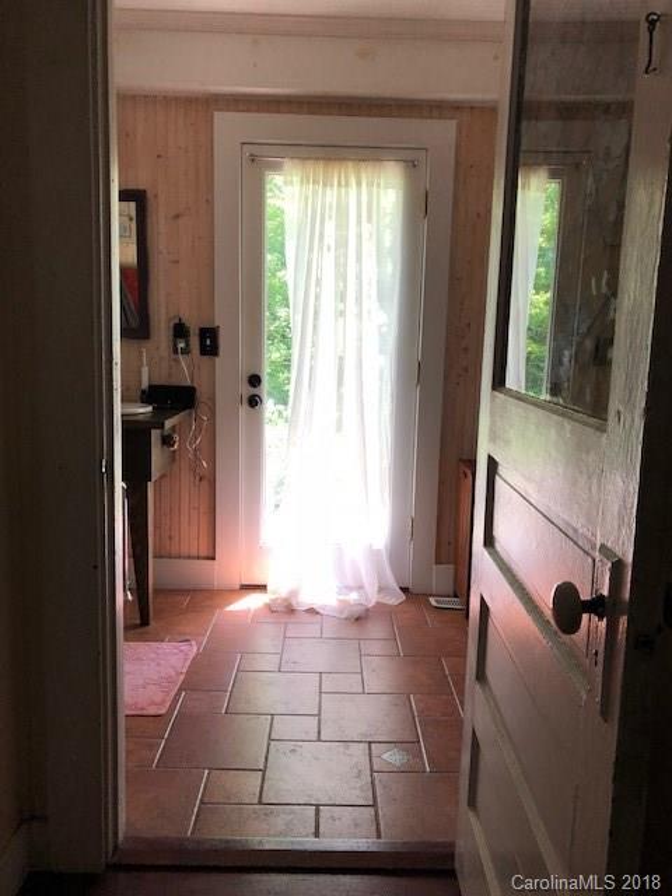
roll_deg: -1.1
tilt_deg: -9.6
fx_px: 725
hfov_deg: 49.7
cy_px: 448
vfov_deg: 63.4
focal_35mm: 28
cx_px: 336
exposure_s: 1/30
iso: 25
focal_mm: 3.99
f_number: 1.8
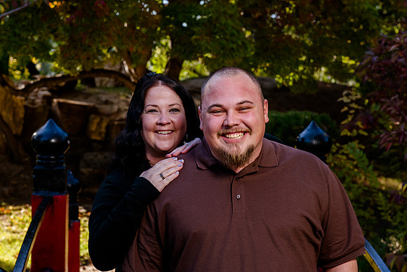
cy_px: 129
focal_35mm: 77
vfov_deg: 17.8
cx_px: 195
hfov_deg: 26.4
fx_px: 866
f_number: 7.1
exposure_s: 1/200
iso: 500
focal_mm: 70
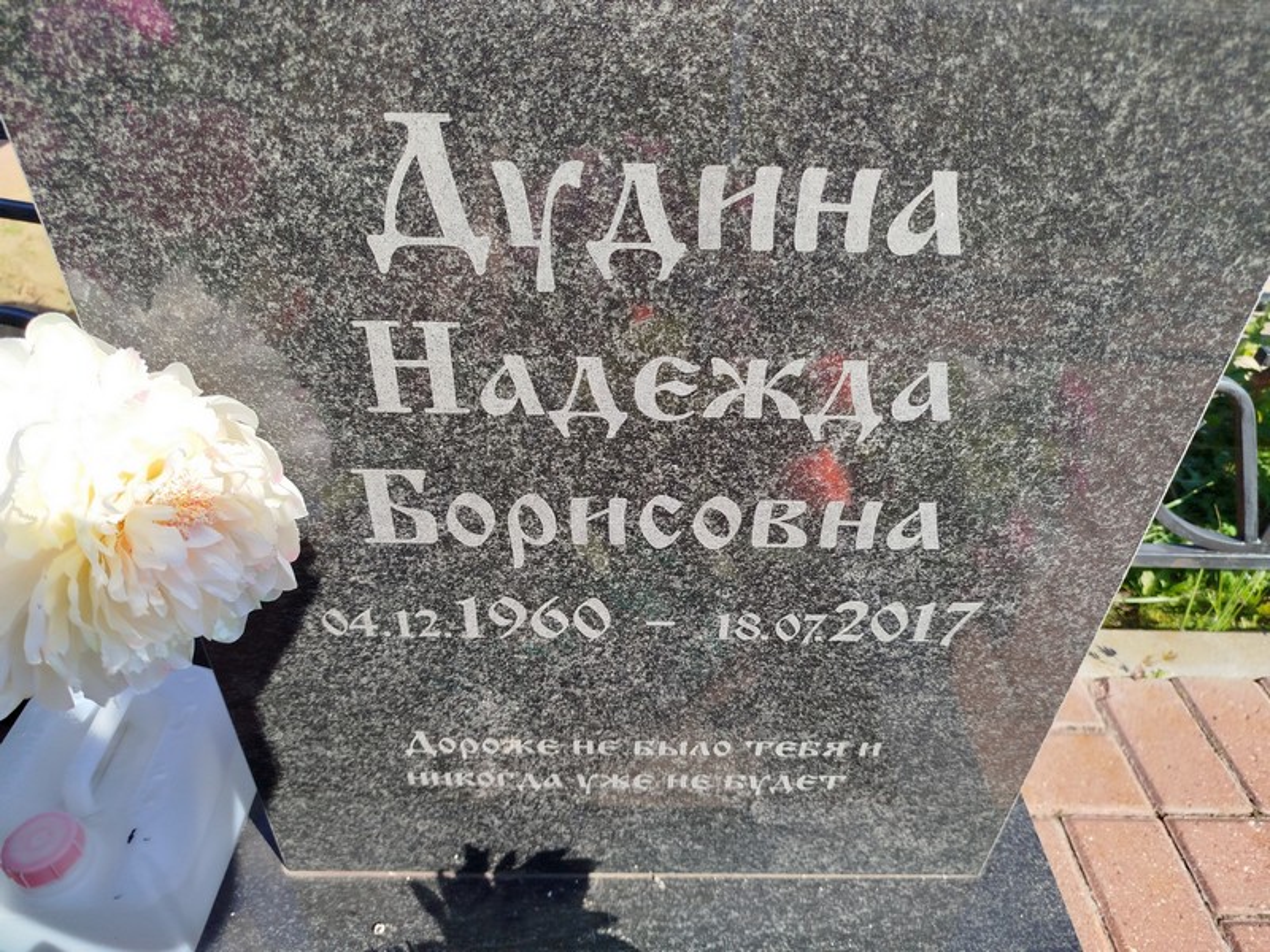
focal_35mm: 24
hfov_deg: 71.6
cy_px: 476
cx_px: 635
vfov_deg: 56.8
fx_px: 881
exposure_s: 1/735
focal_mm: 5.31
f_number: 1.7
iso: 50
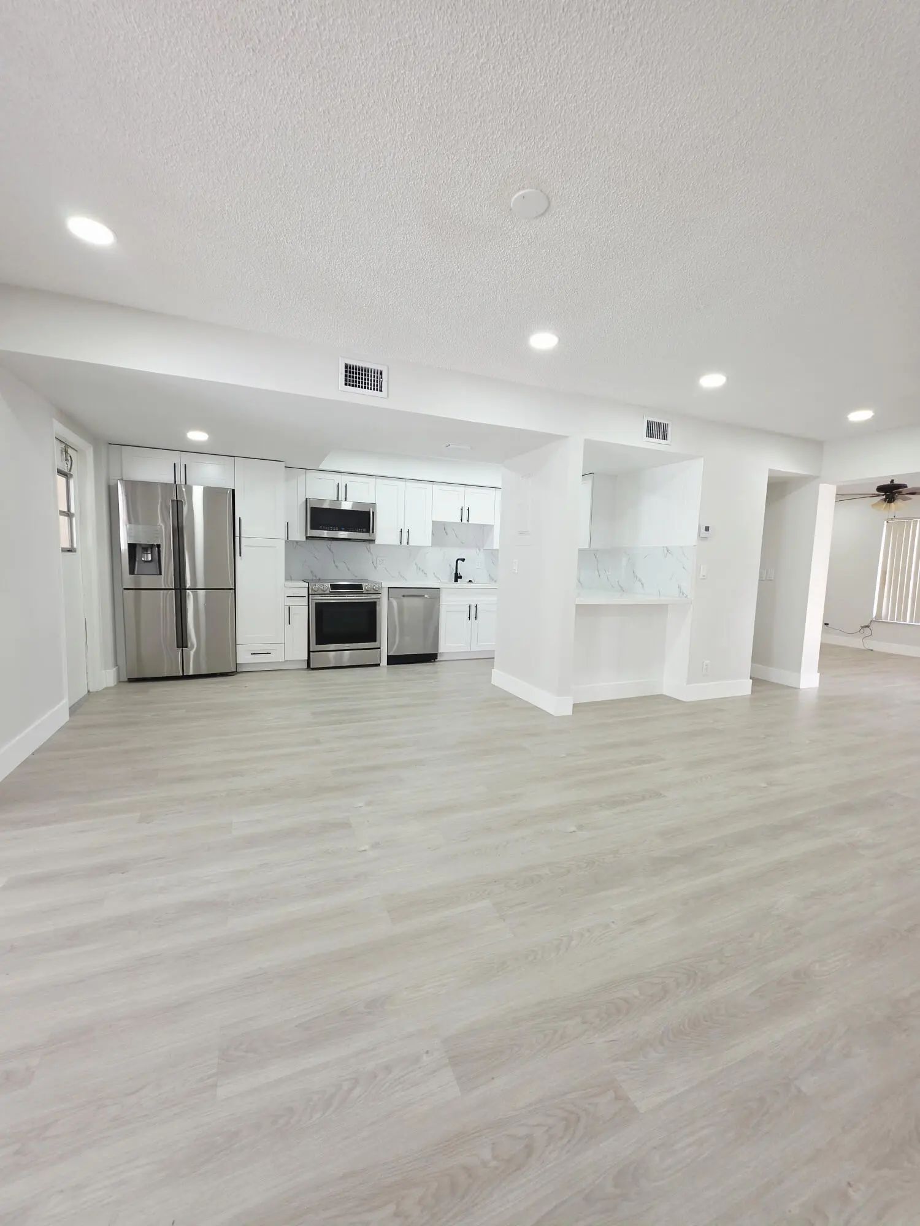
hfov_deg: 89.9
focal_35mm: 13
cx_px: 460
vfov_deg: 106.2
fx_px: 461
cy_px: 613
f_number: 1.9
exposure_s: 1/120
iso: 100
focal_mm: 2.2
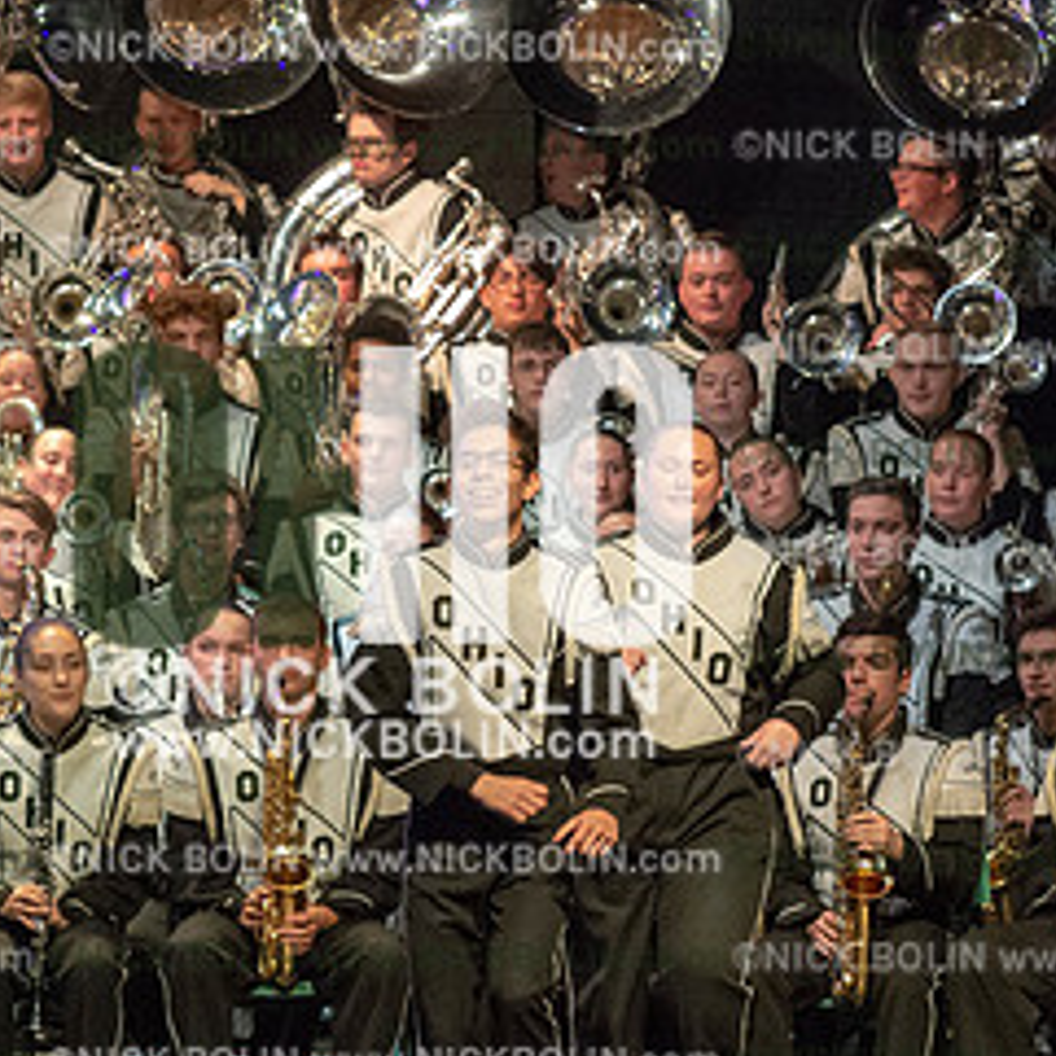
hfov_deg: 4.5
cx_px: 381
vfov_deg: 4.5
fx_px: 13426
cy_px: 552
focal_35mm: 389
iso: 8000
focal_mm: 190
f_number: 7.1
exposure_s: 1/200
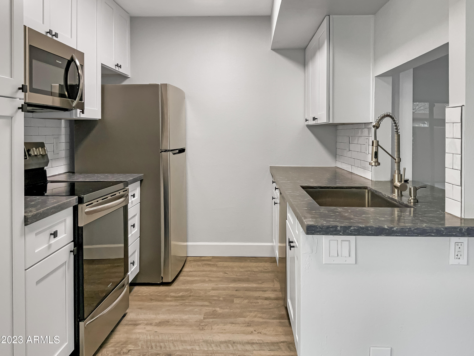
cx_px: 237
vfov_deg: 48.3
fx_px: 398
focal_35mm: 29
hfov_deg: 61.6
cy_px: 178
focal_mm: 3
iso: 40
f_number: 1.8
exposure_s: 1/60
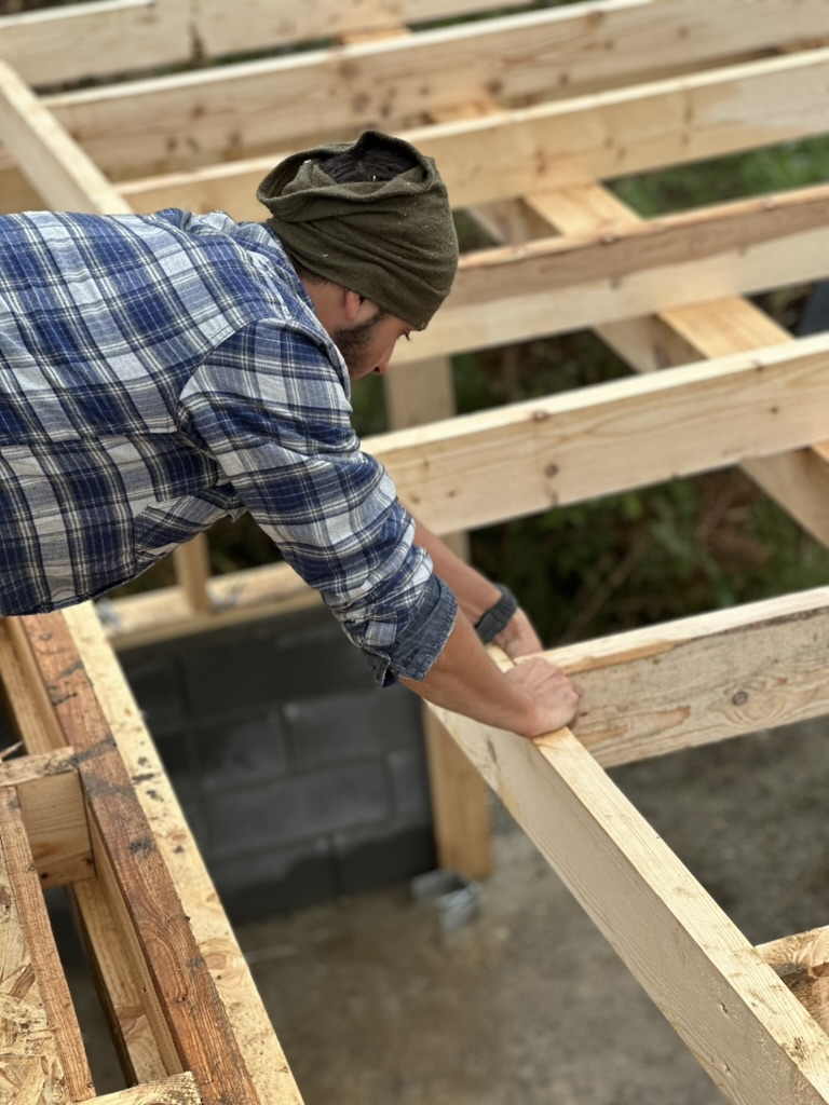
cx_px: 414
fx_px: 2459
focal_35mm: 77
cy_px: 552
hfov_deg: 19.1
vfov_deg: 25.3
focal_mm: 9
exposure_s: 1/121
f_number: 2.8
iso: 64
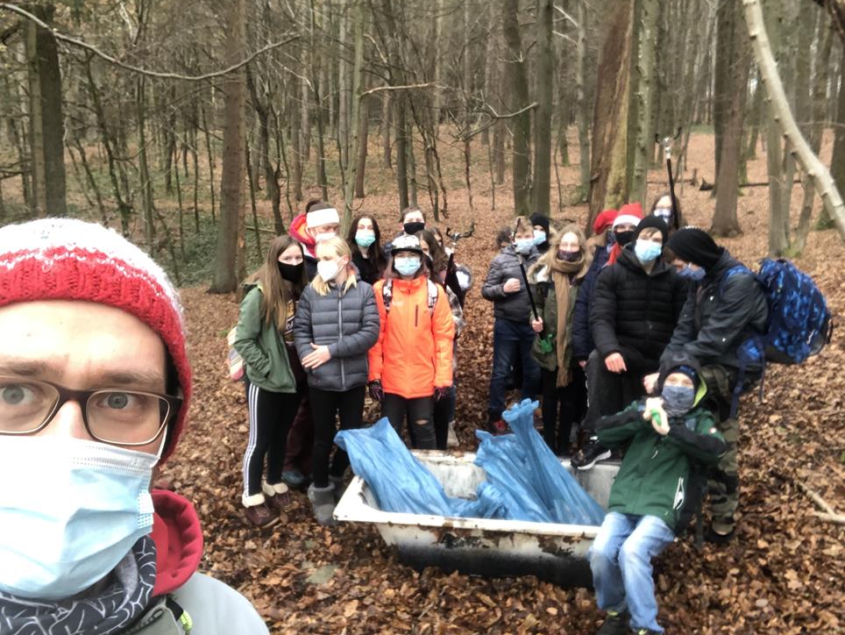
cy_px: 303
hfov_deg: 53.9
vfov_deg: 41.8
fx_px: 830
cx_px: 421
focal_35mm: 34
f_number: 2.2
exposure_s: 1/60
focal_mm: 2.87
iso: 100
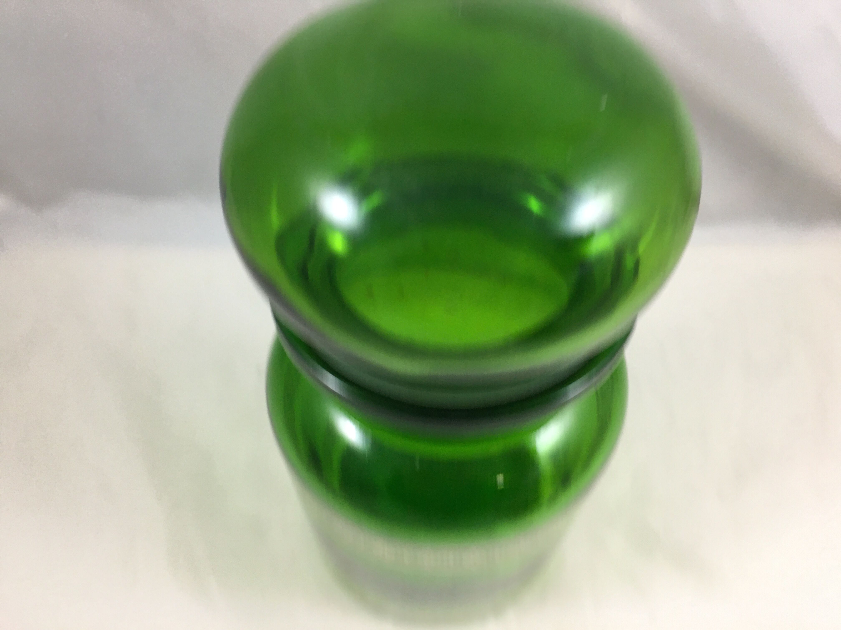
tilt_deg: -49.2
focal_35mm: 29
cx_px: 420
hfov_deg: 61.7
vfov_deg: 48.2
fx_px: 705
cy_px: 315
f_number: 2.2
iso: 50
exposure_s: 1/33
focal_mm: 4.15
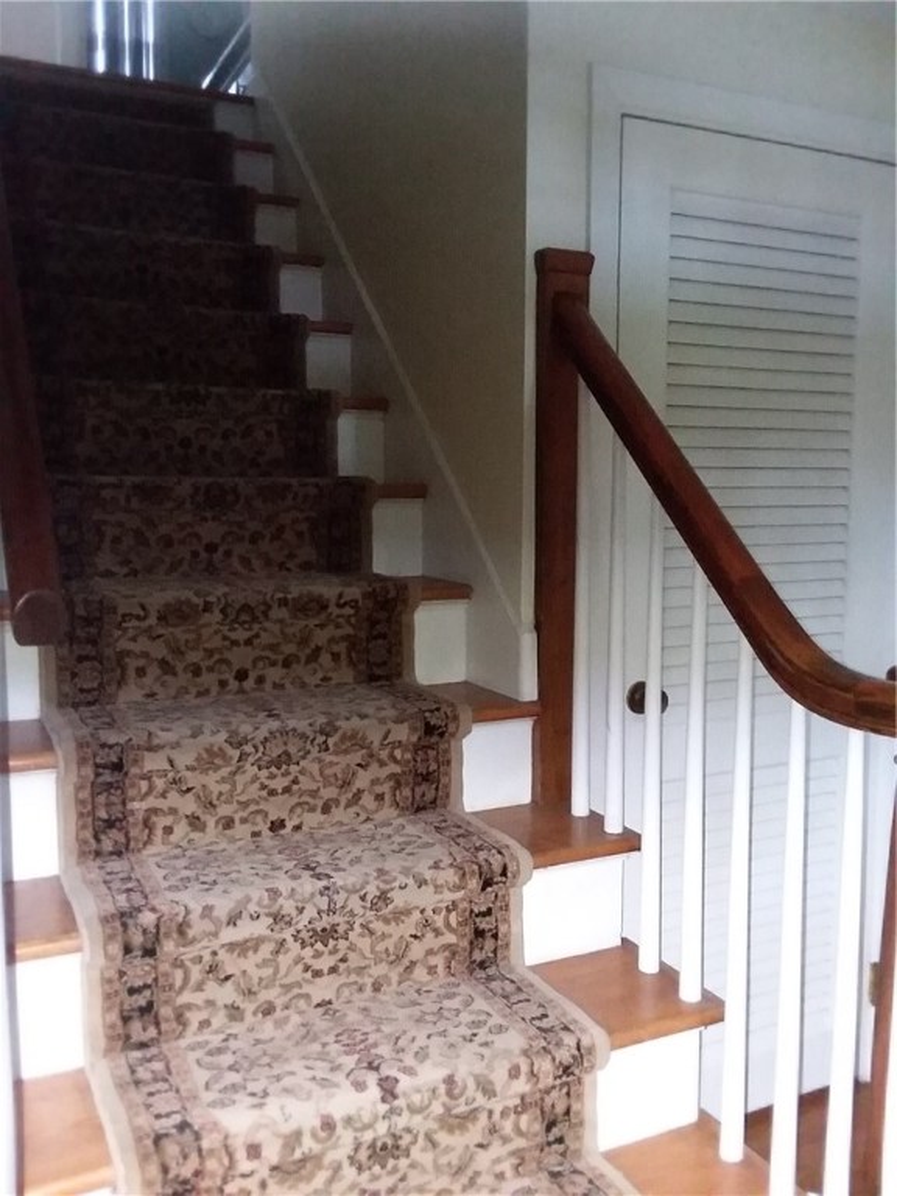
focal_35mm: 29
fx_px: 1002
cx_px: 448
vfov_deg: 61.7
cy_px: 598
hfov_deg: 48.2
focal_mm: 2.47
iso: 400
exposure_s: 1/17
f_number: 1.9
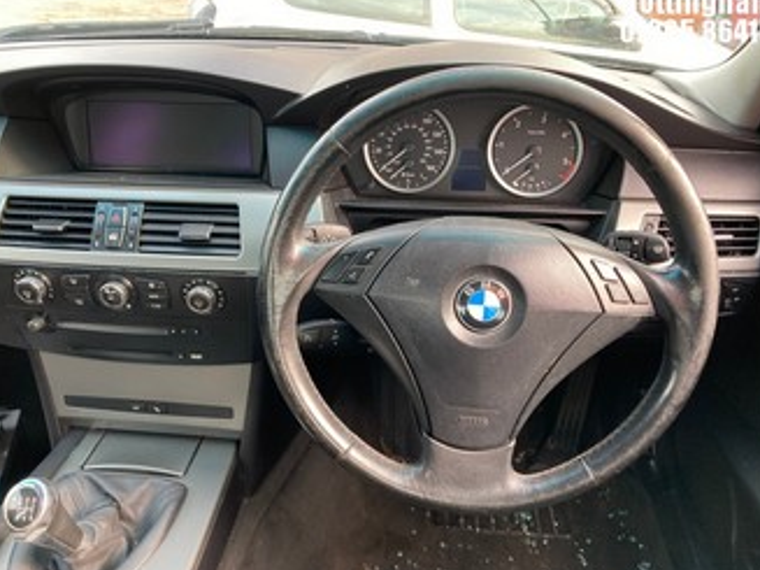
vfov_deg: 46.8
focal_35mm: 30
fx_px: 658
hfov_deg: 60.0
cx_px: 381
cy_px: 291
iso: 80
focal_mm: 3.99
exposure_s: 1/88
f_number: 1.8
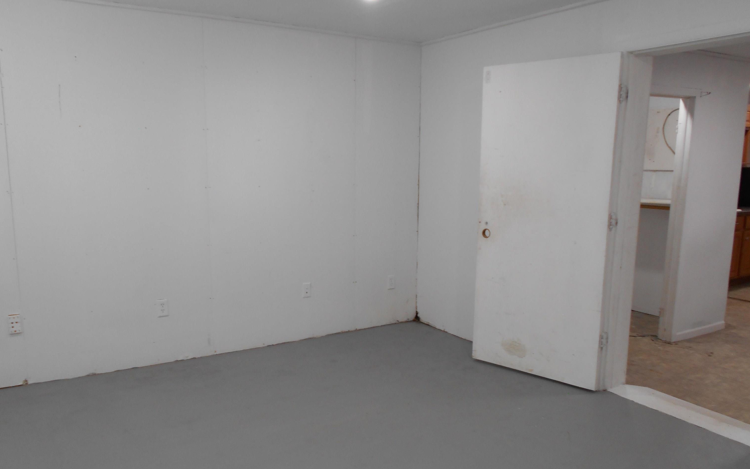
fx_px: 572
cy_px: 254
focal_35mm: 28
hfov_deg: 66.5
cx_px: 372
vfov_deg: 44.5
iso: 160
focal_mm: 4.6
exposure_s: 1/30
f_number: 3.2
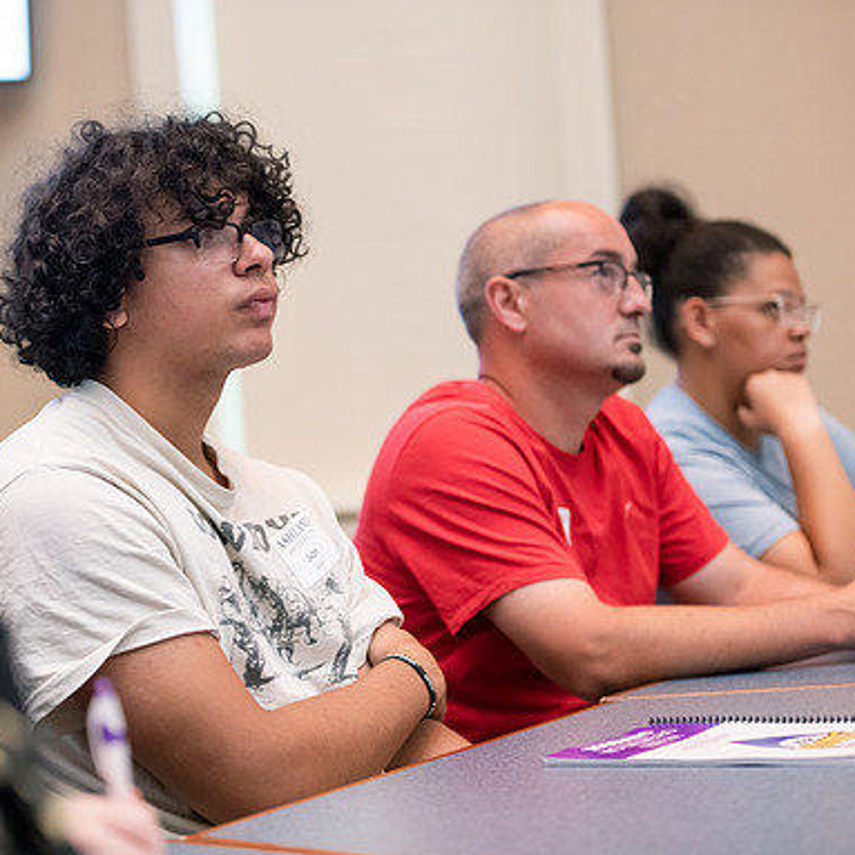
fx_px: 2878
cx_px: 319
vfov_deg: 16.9
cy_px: 430
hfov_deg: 16.9
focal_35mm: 103
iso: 2500
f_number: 2.8
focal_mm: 80
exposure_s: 1/160
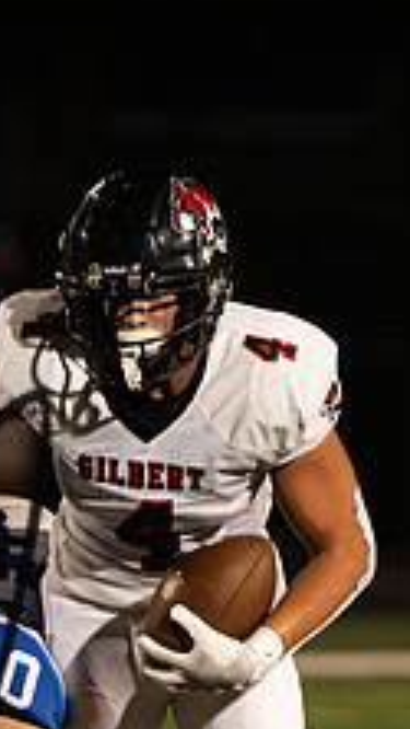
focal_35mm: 975
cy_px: 628
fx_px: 18830
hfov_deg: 1.2
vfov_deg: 2.2
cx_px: -76
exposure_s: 1/1250
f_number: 2.8
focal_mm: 200
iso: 3200
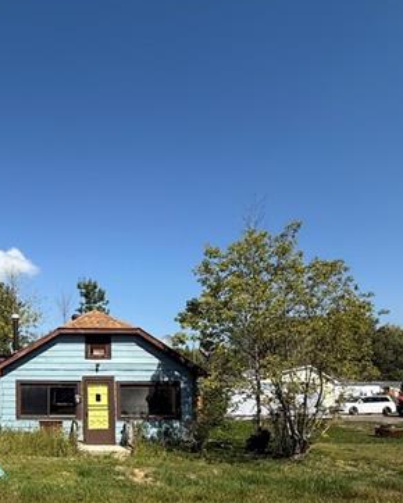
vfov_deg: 58.1
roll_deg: -1.3
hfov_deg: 46.1
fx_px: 432
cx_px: 54
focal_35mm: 29
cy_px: 360
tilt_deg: +4.6
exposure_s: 1/2506
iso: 50
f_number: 2.2
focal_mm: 2.22
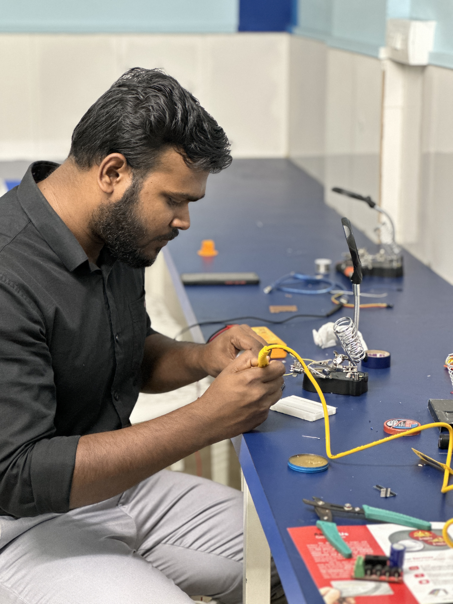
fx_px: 1344
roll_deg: -0.6
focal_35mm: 77
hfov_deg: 19.1
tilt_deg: -13.3
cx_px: 226
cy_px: 302
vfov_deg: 25.3
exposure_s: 1/20
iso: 500
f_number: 2.8
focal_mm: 9
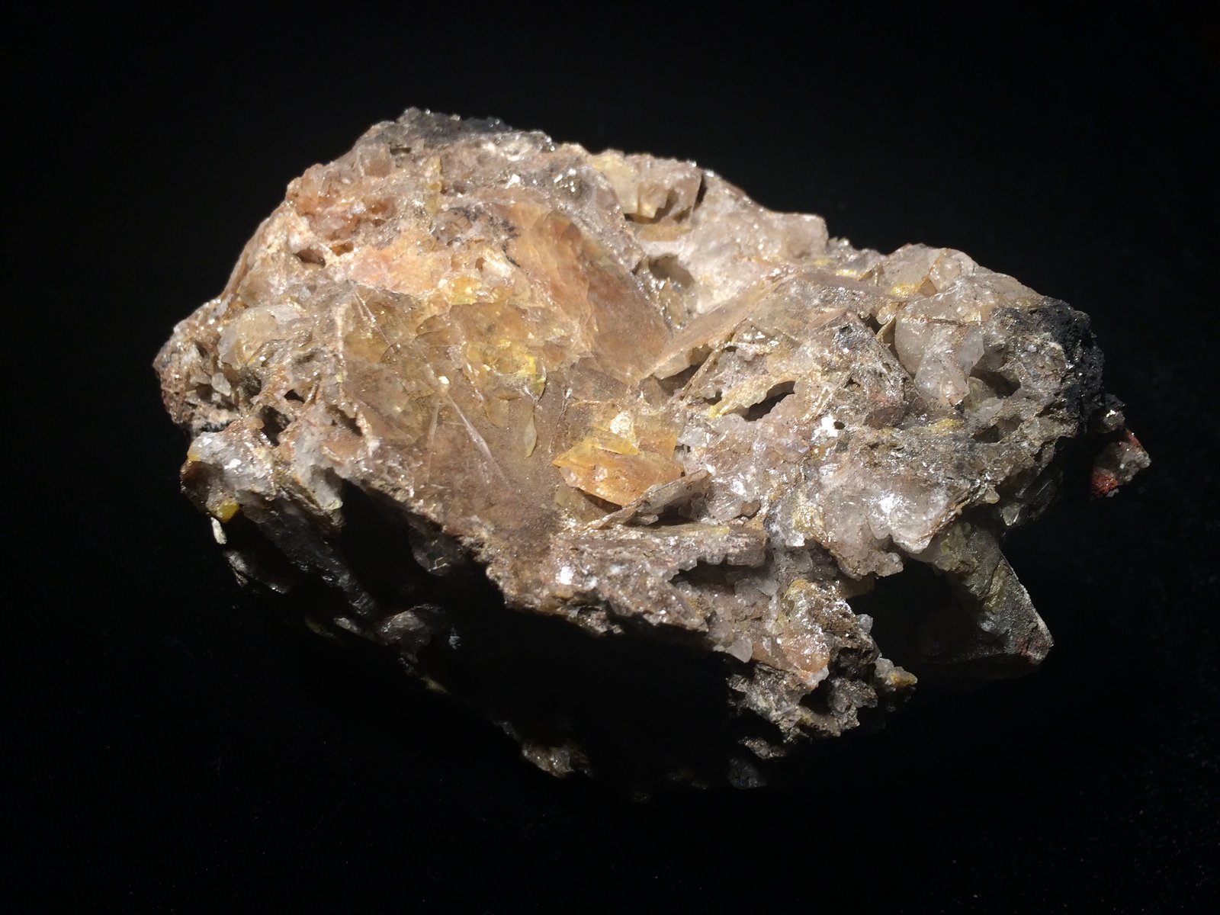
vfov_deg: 48.2
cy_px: 458
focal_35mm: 29
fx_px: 1022
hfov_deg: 61.7
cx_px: 610
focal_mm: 4.15
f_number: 2.2
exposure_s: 1/124
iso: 32
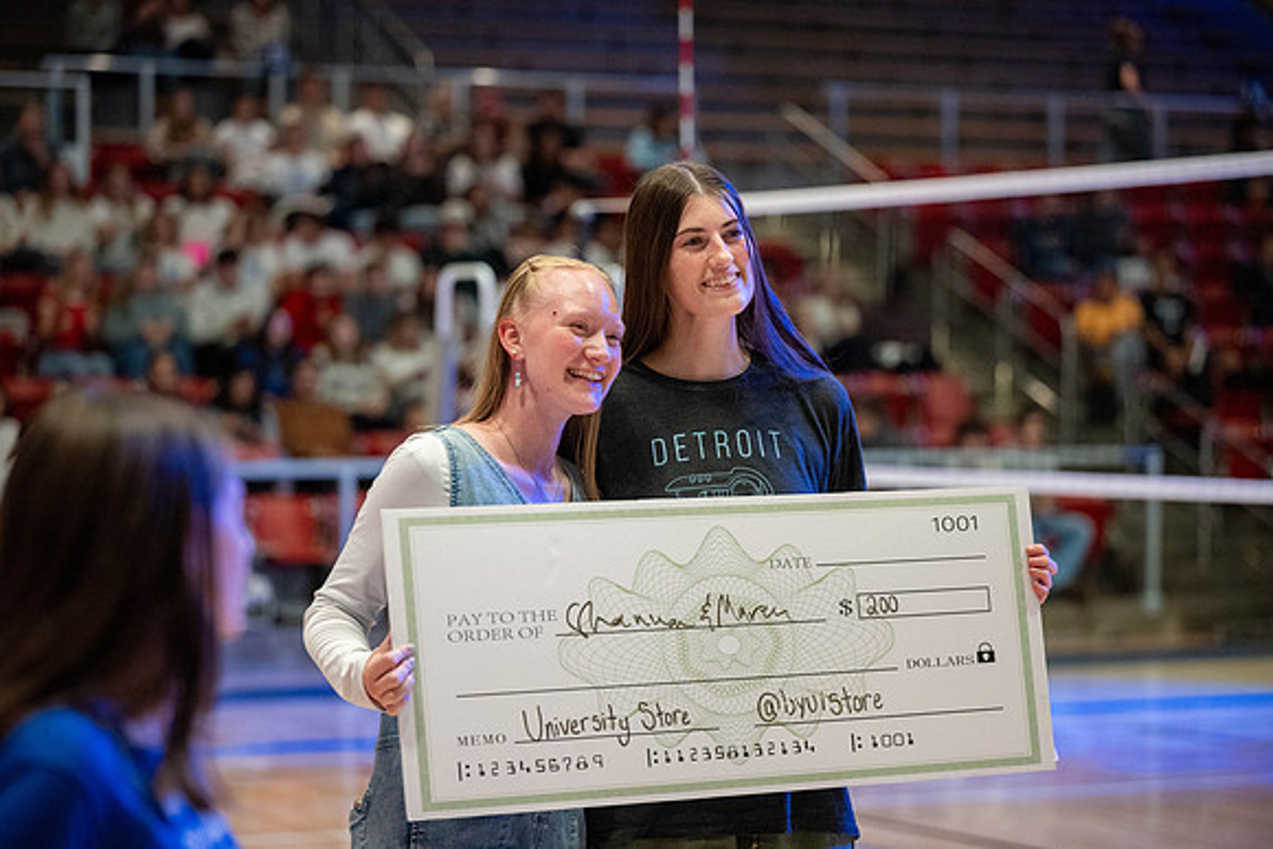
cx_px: 636
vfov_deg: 12.5
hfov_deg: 18.6
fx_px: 3890
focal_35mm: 110
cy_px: 424
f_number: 2.8
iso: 5000
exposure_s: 1/400
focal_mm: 110
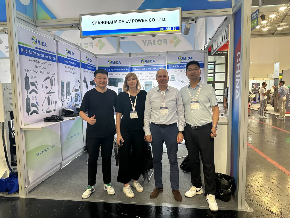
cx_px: 145
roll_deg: +1.1
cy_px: 109
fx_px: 201
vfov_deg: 56.8
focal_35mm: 24
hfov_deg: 71.6
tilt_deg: -5.8
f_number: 1.78
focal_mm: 6.86
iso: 100
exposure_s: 1/100
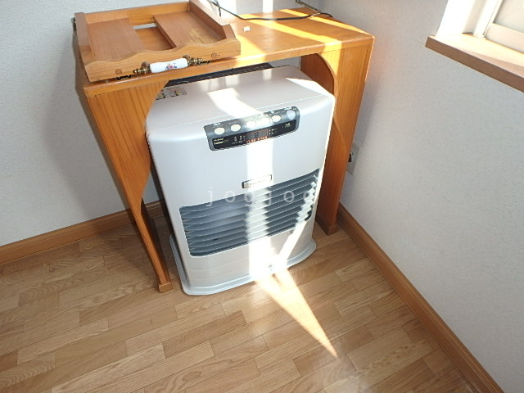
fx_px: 318
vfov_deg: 63.4
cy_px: 196
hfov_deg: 79.0
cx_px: 262
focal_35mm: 21
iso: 125
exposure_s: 1/125
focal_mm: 3.7
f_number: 3.5
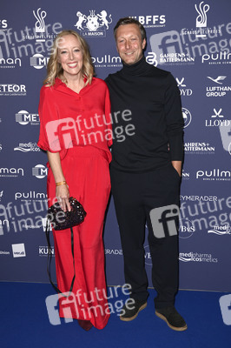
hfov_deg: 28.0
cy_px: 174
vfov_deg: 41.1
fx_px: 463
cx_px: 116
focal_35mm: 48
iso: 320
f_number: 5.6
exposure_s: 1/250
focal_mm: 48
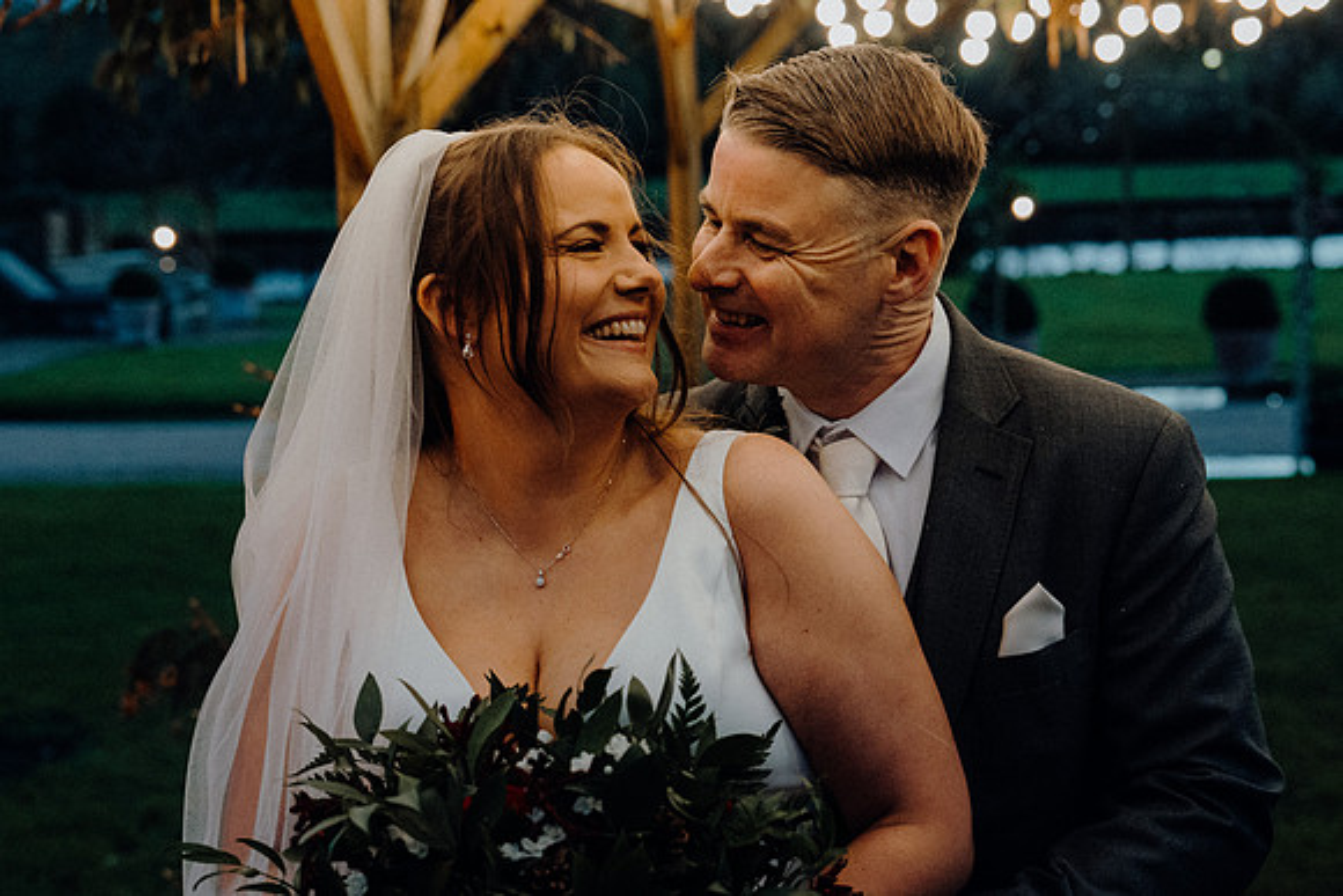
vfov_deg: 21.3
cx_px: 672
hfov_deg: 31.4
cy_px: 448
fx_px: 2388
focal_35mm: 64
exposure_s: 1/160
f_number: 3.5
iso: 4000
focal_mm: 43
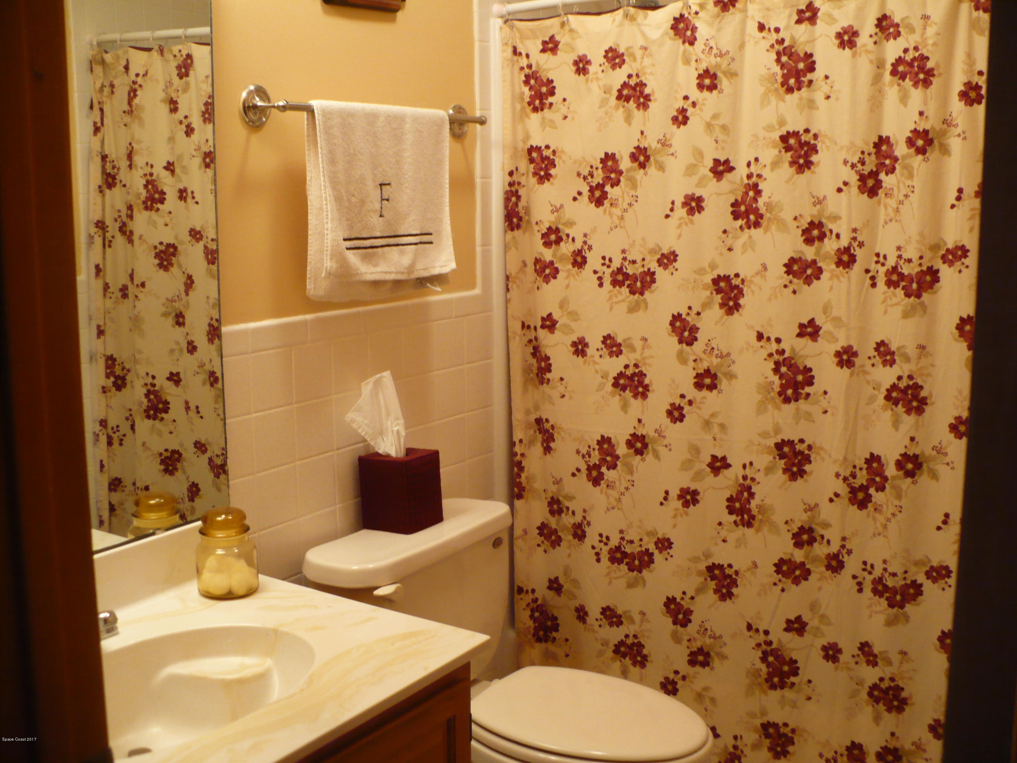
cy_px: 382
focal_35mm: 37
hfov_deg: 50.1
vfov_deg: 38.7
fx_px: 1087
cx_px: 508
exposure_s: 1/30
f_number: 2.8
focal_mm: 6.1
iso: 200
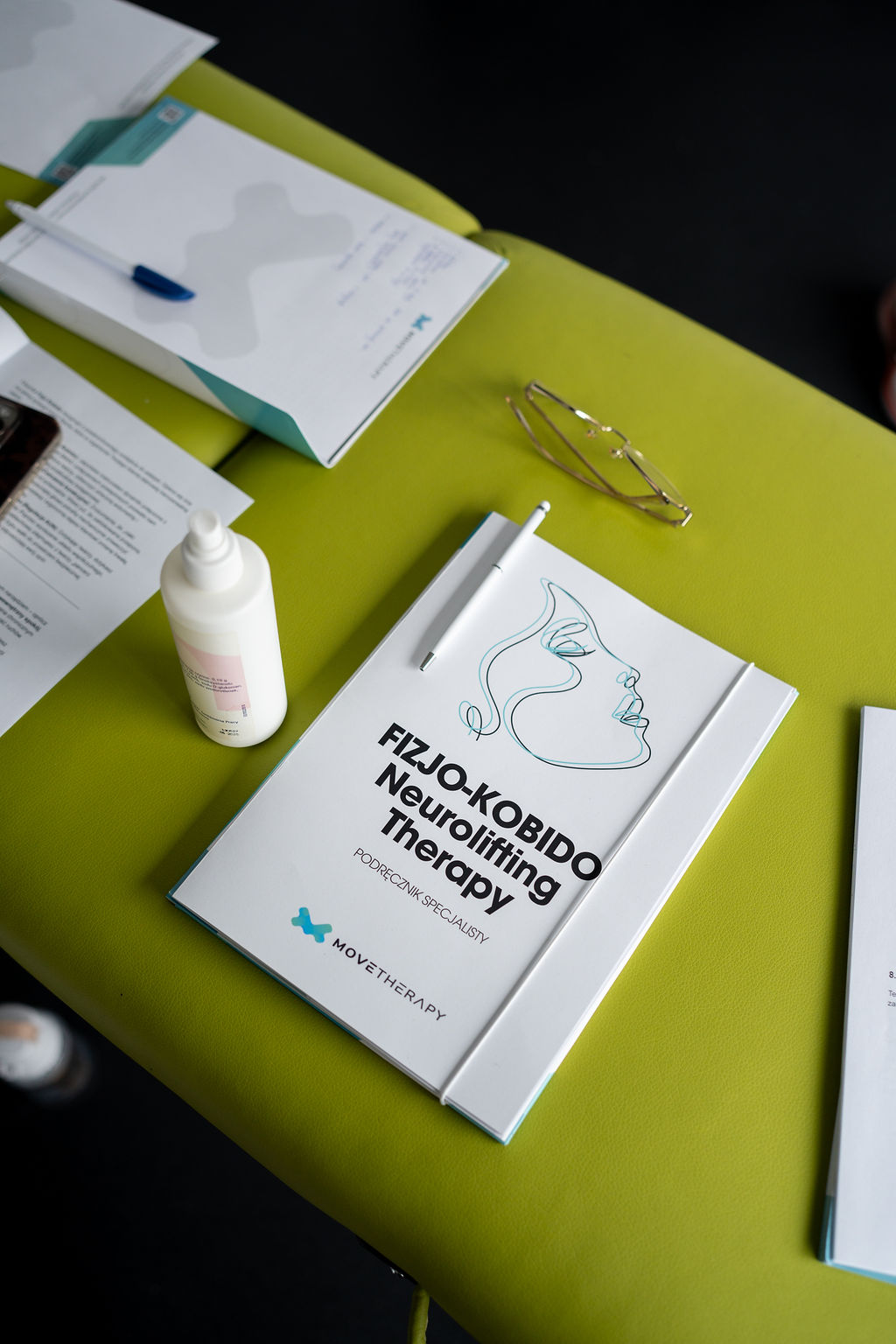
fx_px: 1307
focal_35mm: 35
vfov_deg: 54.4
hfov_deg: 37.9
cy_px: 672
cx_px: 448
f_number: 2.2
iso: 200
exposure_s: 1/320
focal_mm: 35
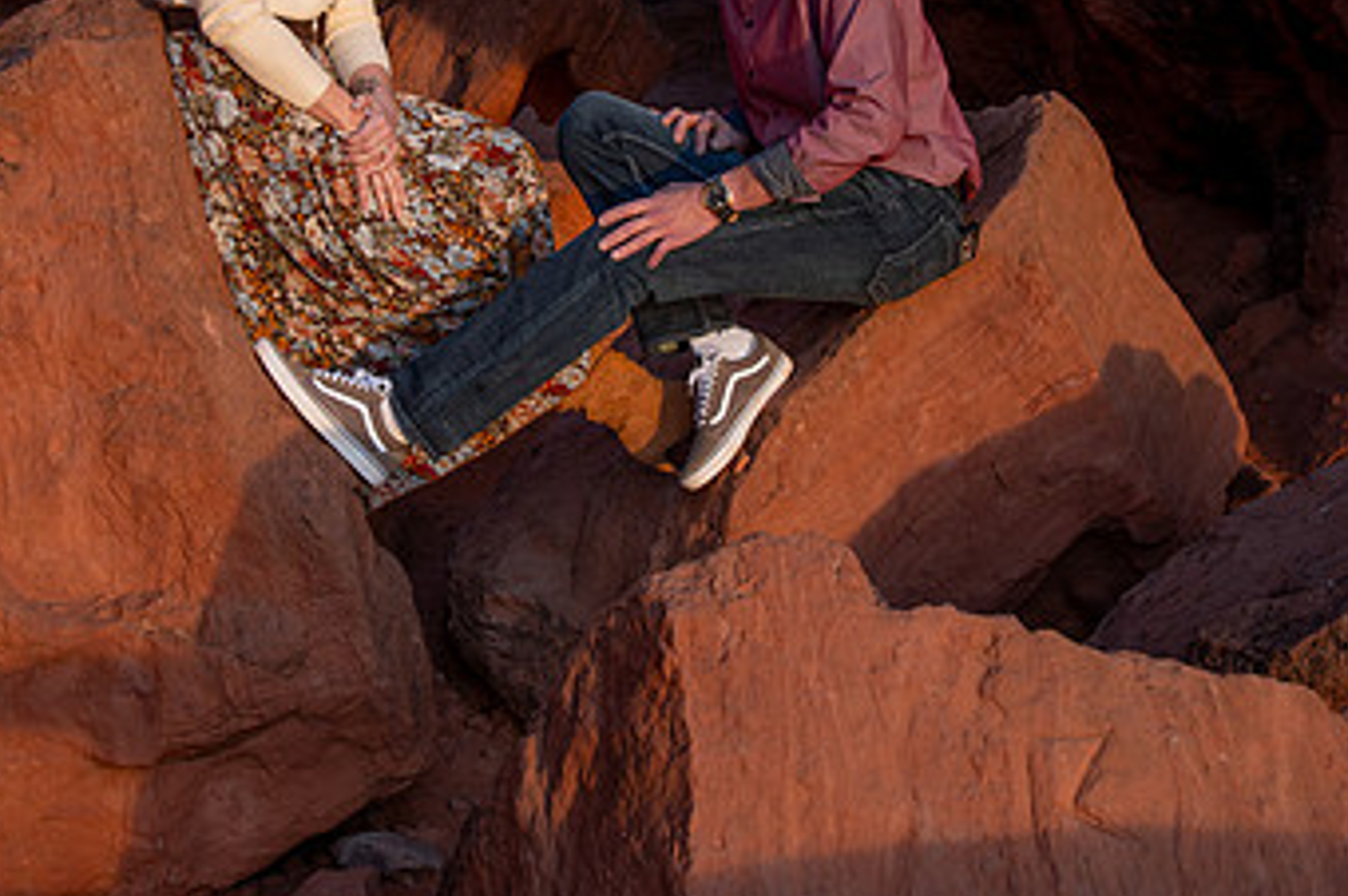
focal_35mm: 75
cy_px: 64
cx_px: 629
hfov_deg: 27.0
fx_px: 2806
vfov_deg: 17.8
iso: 500
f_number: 7.1
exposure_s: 1/125
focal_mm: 40
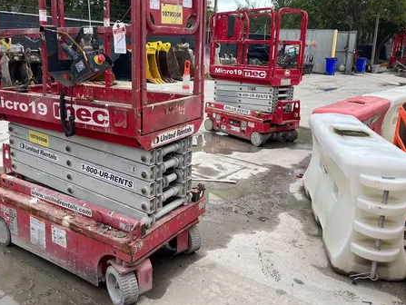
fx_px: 376
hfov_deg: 56.2
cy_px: 120
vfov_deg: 44.0
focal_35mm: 32
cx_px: 158
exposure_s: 1/1441
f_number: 1.6
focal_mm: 5.1
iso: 50
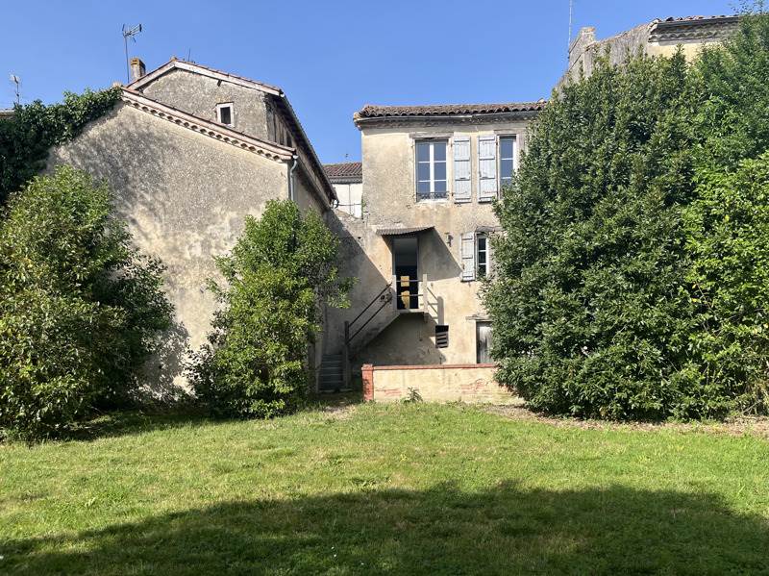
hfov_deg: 67.3
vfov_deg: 53.0
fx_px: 577
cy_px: 288
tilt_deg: +6.3
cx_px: 384
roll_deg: +2.9
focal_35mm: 26
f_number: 1.6
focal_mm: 5.1
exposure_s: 1/2410
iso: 50
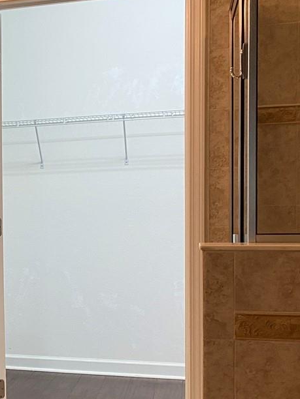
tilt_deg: -3.1
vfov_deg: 28.5
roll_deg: +1.5
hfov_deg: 19.3
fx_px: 786
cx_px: -133
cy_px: 241
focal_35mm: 68
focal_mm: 4.25
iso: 125
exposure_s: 1/60
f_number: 1.8
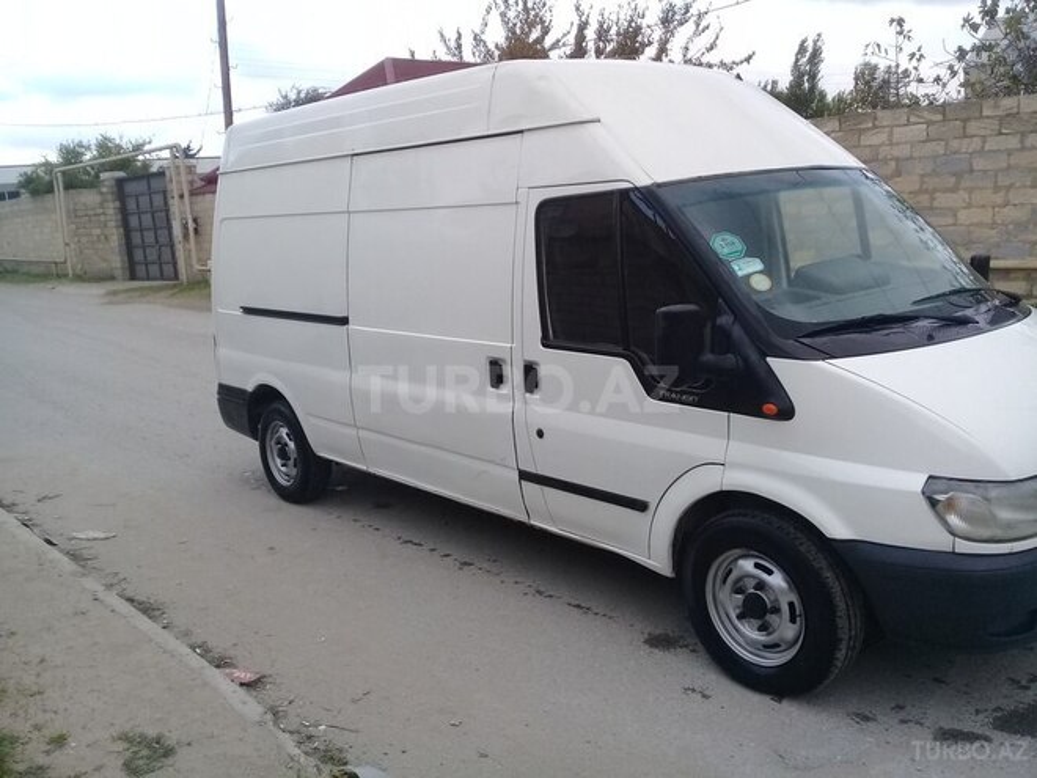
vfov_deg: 45.4
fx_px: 929
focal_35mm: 31
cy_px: 389
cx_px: 518
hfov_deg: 58.4
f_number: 2.2
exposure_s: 1/100
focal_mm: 3.3
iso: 64
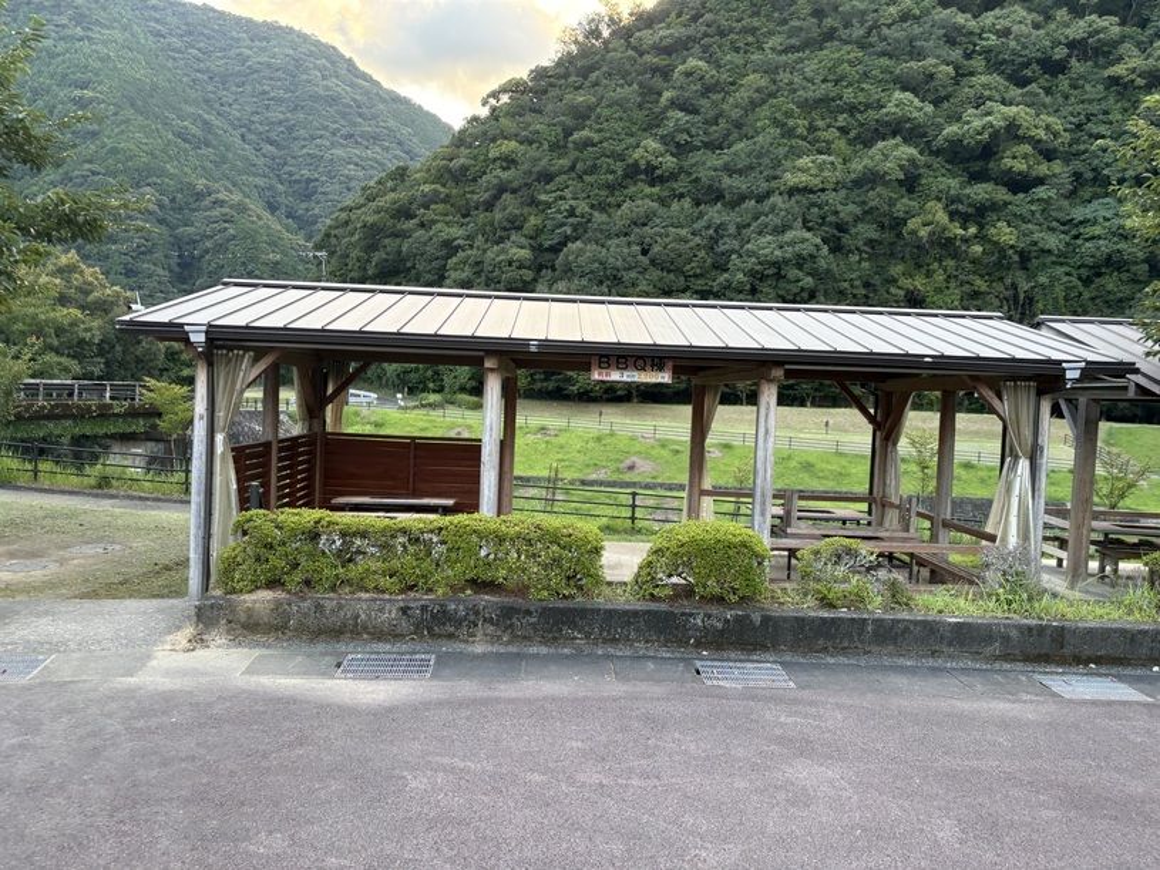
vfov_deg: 53.1
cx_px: 580
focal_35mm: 26
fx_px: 871
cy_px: 435
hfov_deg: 67.3
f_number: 1.6
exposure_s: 1/121
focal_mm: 5.96
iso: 80
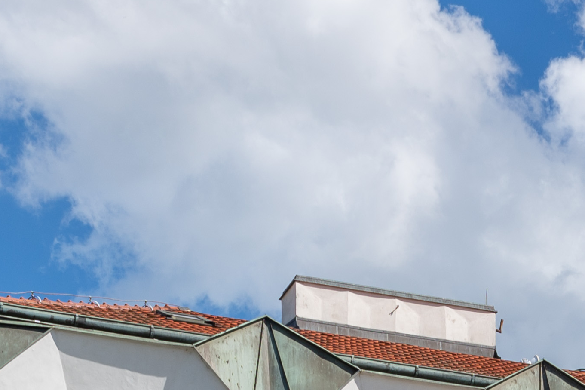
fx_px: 2177
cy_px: 820
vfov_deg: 9.5
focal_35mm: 134
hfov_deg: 15.2
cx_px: 482
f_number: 11
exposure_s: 1/125
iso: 100
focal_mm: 31
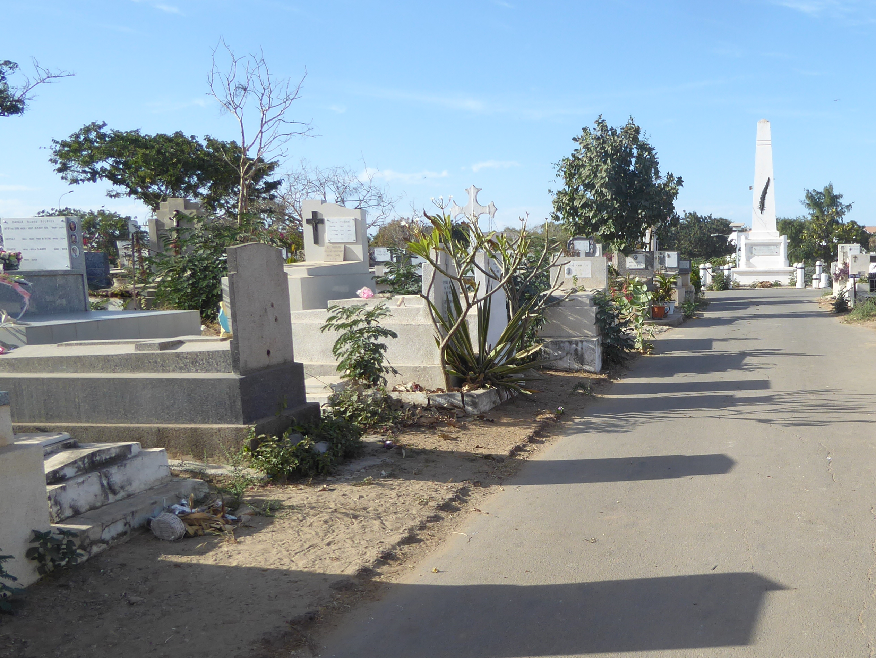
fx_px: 962
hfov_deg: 47.5
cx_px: 636
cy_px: 432
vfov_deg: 37.4
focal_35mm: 38
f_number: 3.3
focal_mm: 4.3
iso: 80
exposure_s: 1/640
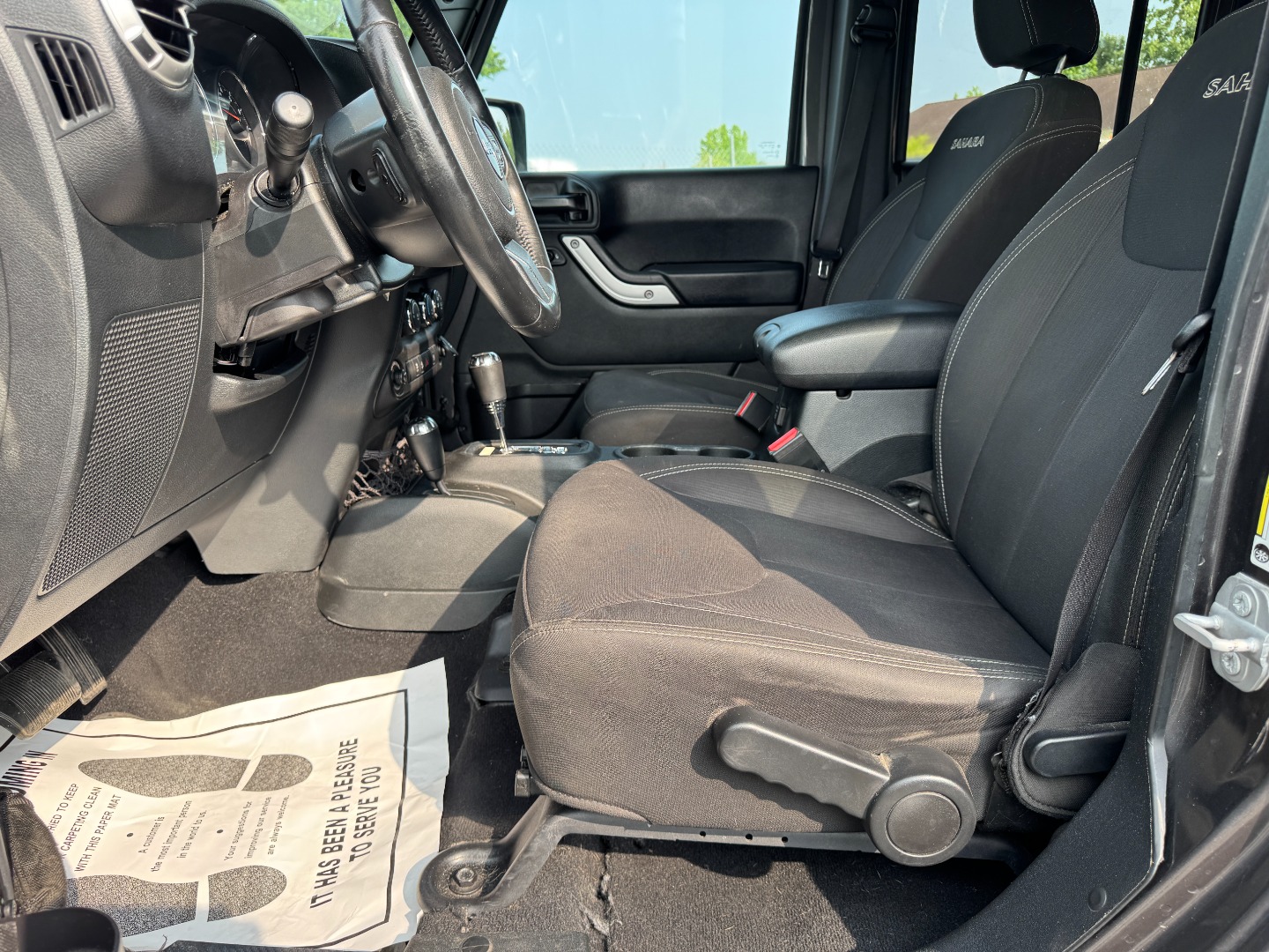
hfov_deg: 71.6
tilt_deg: -16.8
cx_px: 634
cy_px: 476
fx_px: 880
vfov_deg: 56.8
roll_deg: +3.2
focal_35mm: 24
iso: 80
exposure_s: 1/334
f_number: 1.78
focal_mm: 6.76
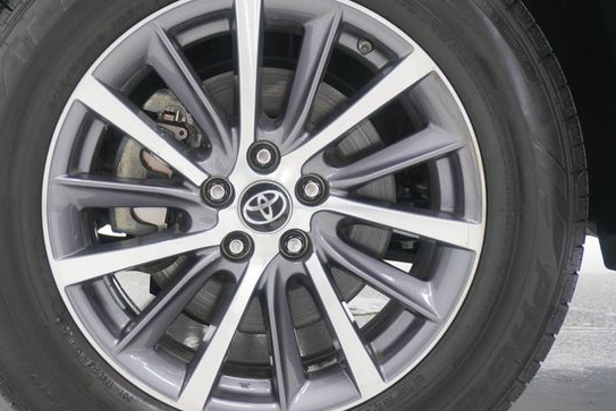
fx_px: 908
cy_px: 192
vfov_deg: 25.6
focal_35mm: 53
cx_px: 267
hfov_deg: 37.4
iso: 800
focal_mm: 30
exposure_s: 1/160
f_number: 5
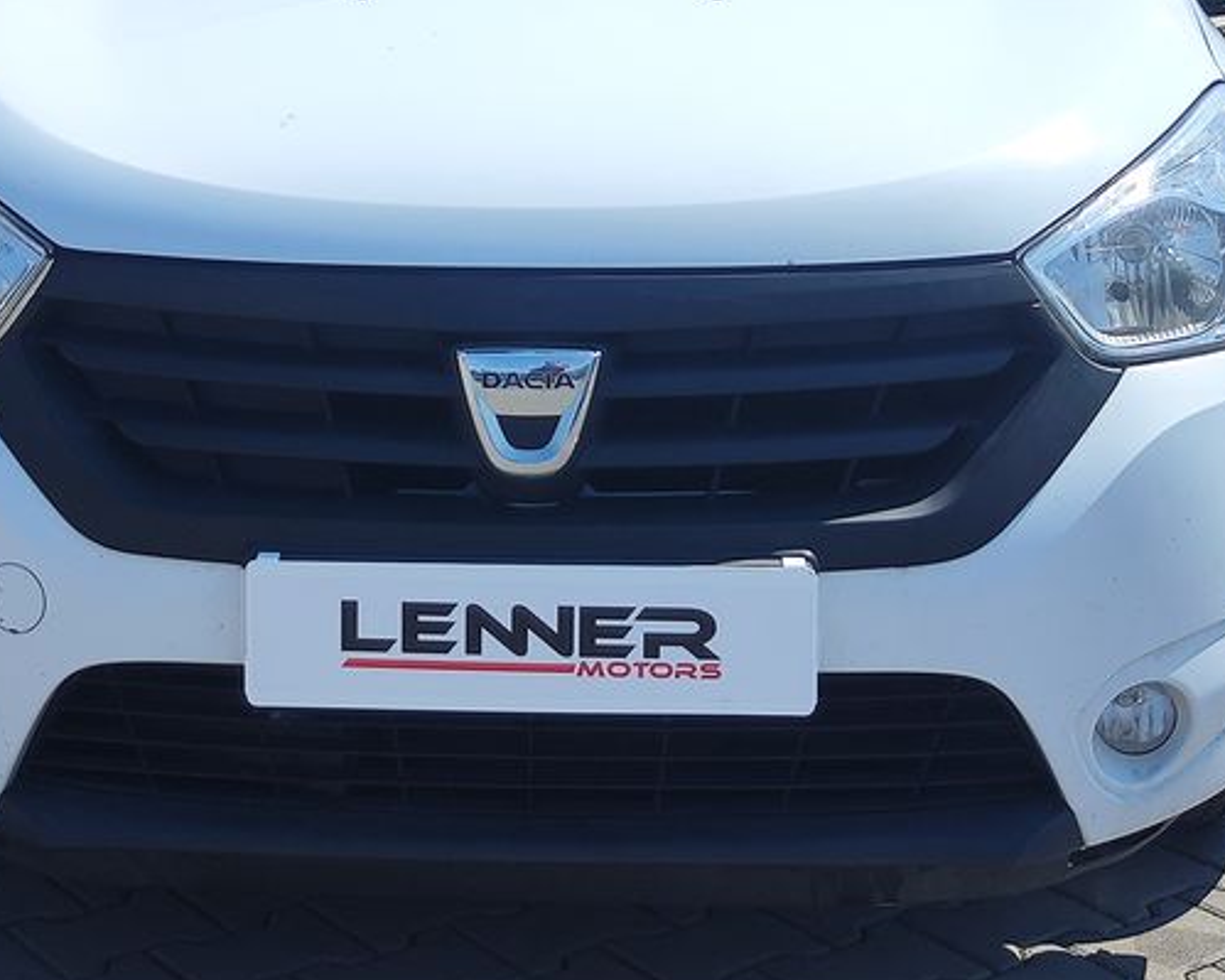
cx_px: 496
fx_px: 1957
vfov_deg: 26.8
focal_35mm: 54
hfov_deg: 34.6
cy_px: 32
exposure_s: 1/982
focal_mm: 7.01
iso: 50
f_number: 1.69
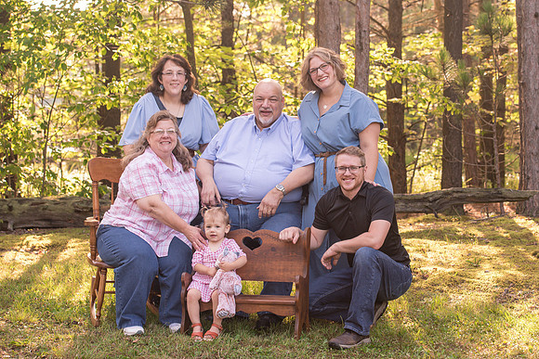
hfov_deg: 24.0
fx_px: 1268
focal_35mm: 85
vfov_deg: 16.1
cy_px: 160
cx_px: 326
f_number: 5
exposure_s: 1/250
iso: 400
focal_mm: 70
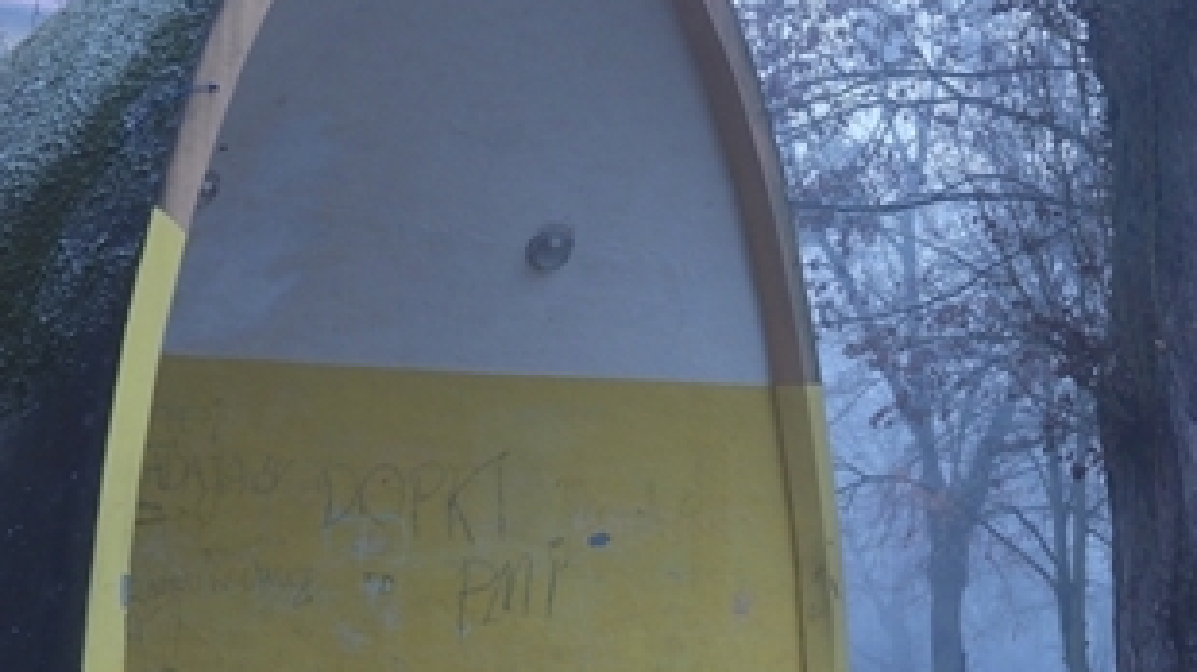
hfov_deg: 15.7
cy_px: 402
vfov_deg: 8.8
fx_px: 4346
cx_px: 656
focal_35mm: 137
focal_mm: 11.7
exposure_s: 1/30
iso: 125
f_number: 3.5
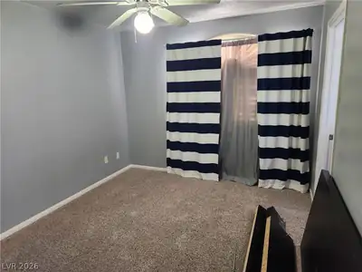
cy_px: 136
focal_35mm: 23
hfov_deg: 73.9
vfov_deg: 58.9
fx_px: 241
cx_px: 181
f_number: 1.8
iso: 640
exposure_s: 1/60
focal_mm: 5.4
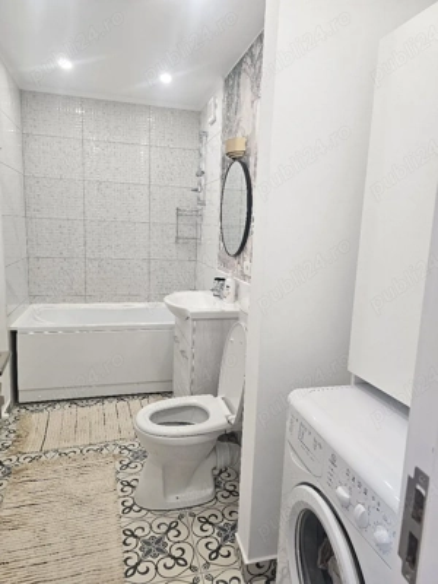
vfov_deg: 73.9
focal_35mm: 23
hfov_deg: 58.9
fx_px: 388
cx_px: 219
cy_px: 292
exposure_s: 1/101
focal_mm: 6.3
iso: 100
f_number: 1.7
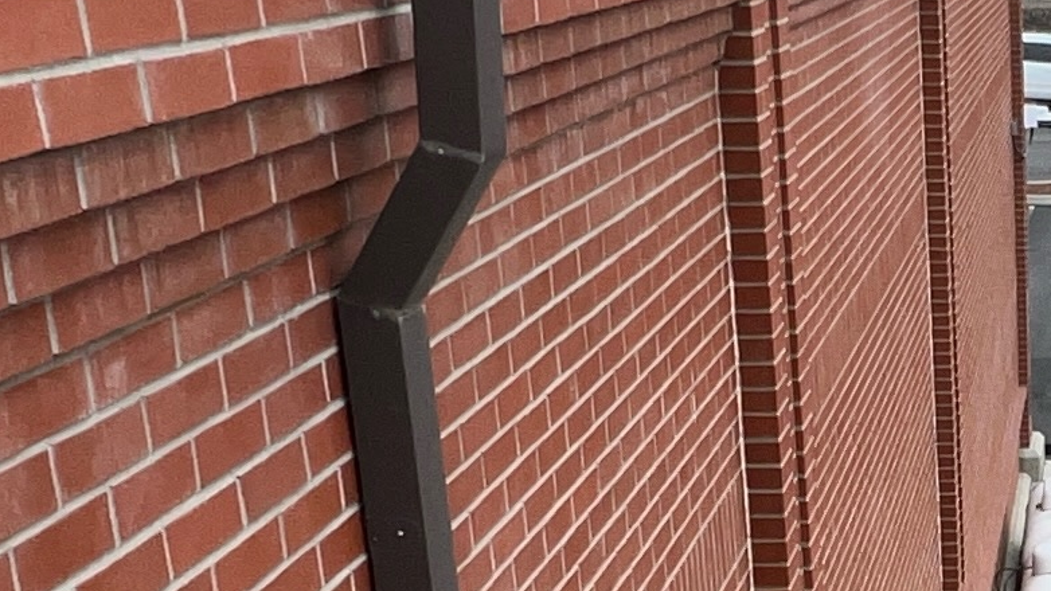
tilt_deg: -21.2
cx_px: 1234
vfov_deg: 15.9
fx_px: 2035
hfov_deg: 26.1
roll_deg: -0.7
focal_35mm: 73
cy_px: 705
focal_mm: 1.57
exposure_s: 1/134
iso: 25
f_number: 1.8
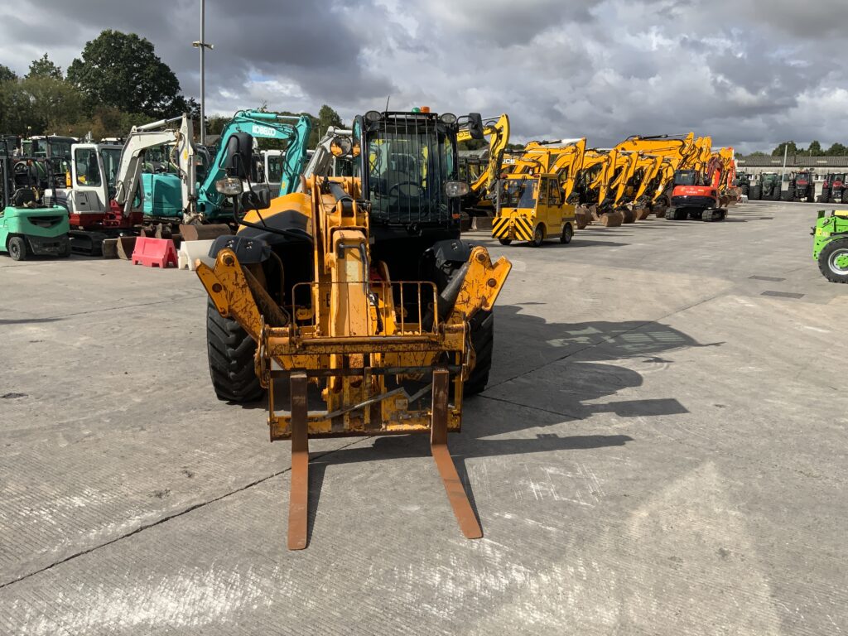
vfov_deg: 48.2
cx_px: 424
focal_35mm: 29
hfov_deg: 61.7
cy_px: 318
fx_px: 710
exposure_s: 1/2227
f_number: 1.8
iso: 16
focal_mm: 3
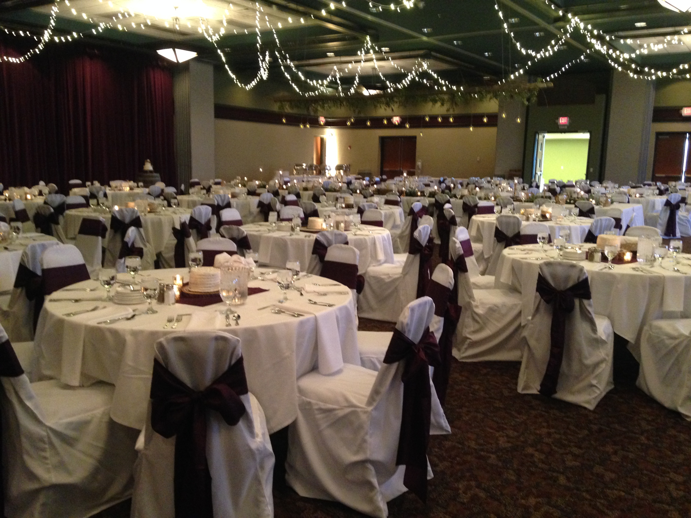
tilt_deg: -10.4
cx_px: 346
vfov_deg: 42.9
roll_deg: -0.2
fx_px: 659
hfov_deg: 55.4
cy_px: 259
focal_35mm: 33
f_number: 2.4
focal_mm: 4.12
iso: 400
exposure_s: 1/15
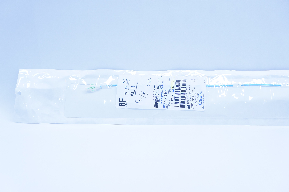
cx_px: 144
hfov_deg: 33.4
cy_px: 96
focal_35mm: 60
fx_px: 481
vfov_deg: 22.6
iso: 800
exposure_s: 1/160
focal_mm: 40
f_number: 5.6
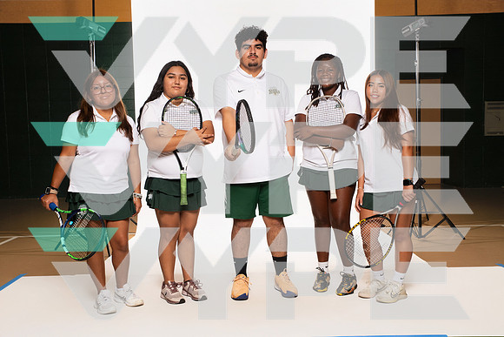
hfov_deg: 48.4
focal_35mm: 40
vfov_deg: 33.4
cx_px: 252
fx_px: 560
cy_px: 168
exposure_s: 1/320
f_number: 7.1
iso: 800
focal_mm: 40
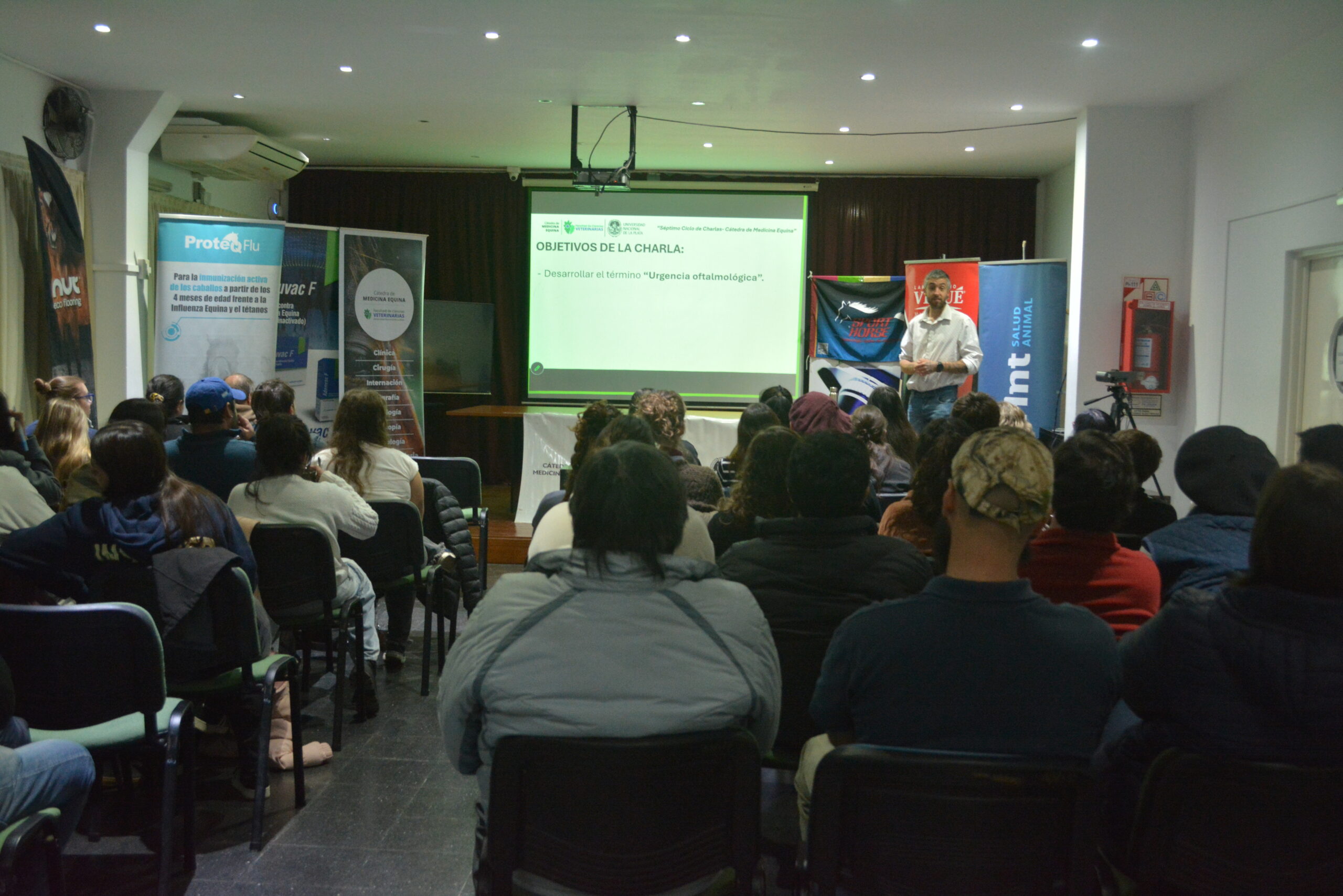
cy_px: 448
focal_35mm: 39
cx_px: 672
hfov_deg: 49.6
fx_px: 1455
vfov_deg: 34.2
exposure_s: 1/30
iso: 1600
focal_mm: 26
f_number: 5.6
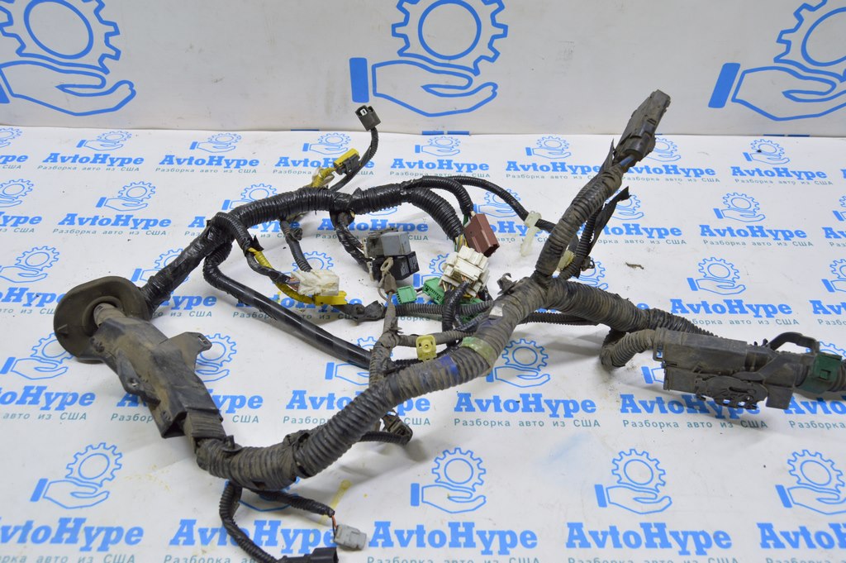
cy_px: 282
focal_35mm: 27
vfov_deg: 47.9
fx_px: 634
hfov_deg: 67.4
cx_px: 423
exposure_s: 1/20
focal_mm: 18
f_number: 5.6
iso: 400
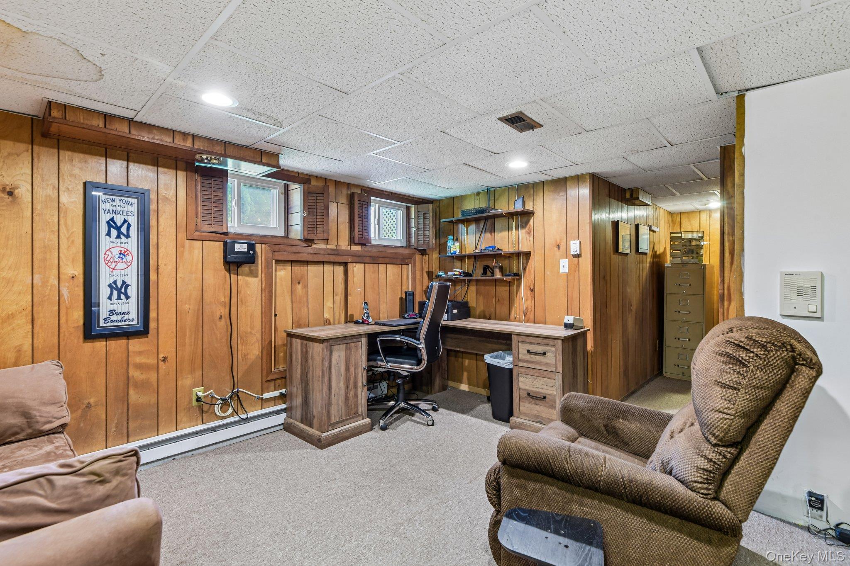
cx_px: 425
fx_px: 401
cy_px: 283
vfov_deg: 70.4
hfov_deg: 93.3
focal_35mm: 17
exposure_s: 1/1.25
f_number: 9
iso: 400
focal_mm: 17
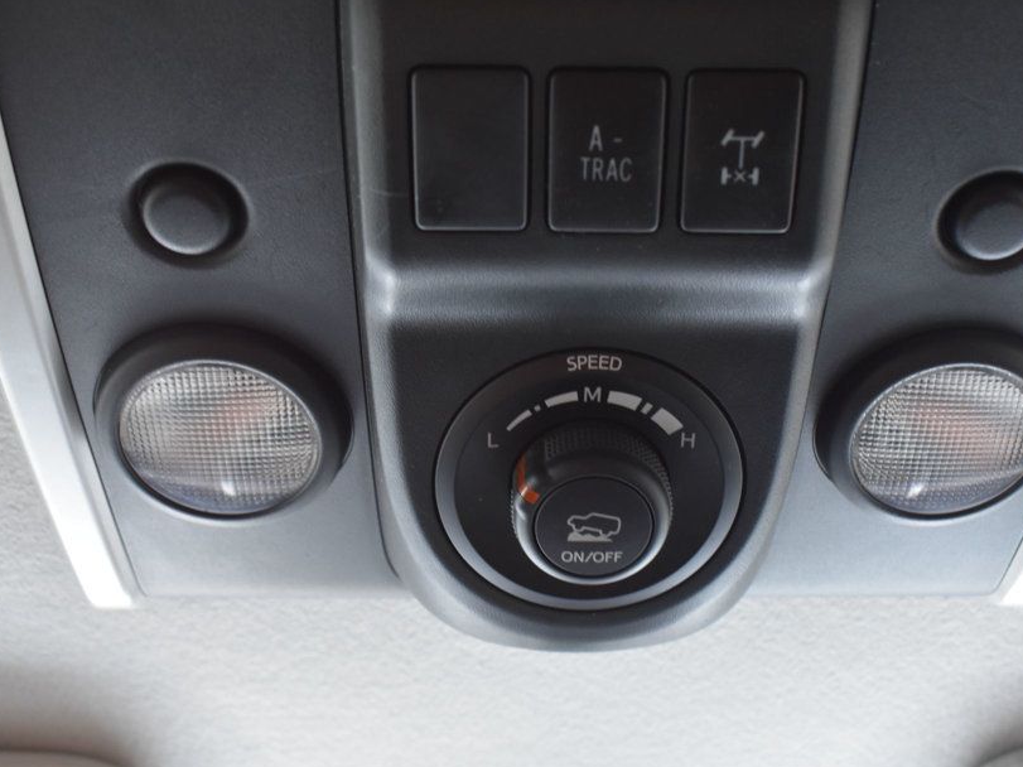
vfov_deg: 28.5
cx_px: 576
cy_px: 418
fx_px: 1507
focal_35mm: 51
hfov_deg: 37.4
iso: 1100
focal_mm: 28
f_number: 6.3
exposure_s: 1/15
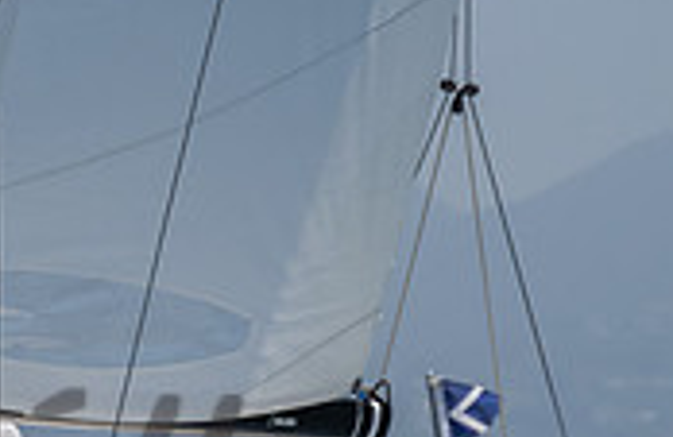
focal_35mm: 942
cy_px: -6
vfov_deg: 1.4
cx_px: -283
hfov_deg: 2.2
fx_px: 17470
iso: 400
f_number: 6.3
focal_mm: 160
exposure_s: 1/1000
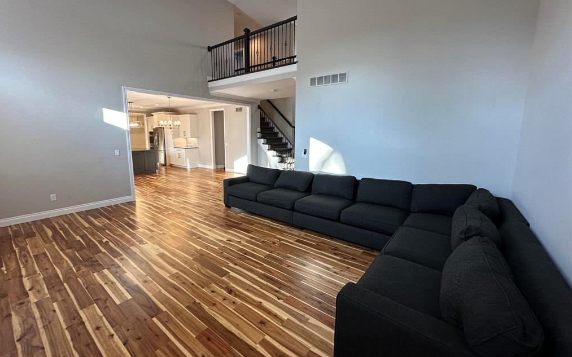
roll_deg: -0.5
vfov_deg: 74.7
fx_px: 234
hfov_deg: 101.5
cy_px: 166
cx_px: 283
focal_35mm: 15
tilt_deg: -8.1
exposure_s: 1/120
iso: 125
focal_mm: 2.22
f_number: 2.2
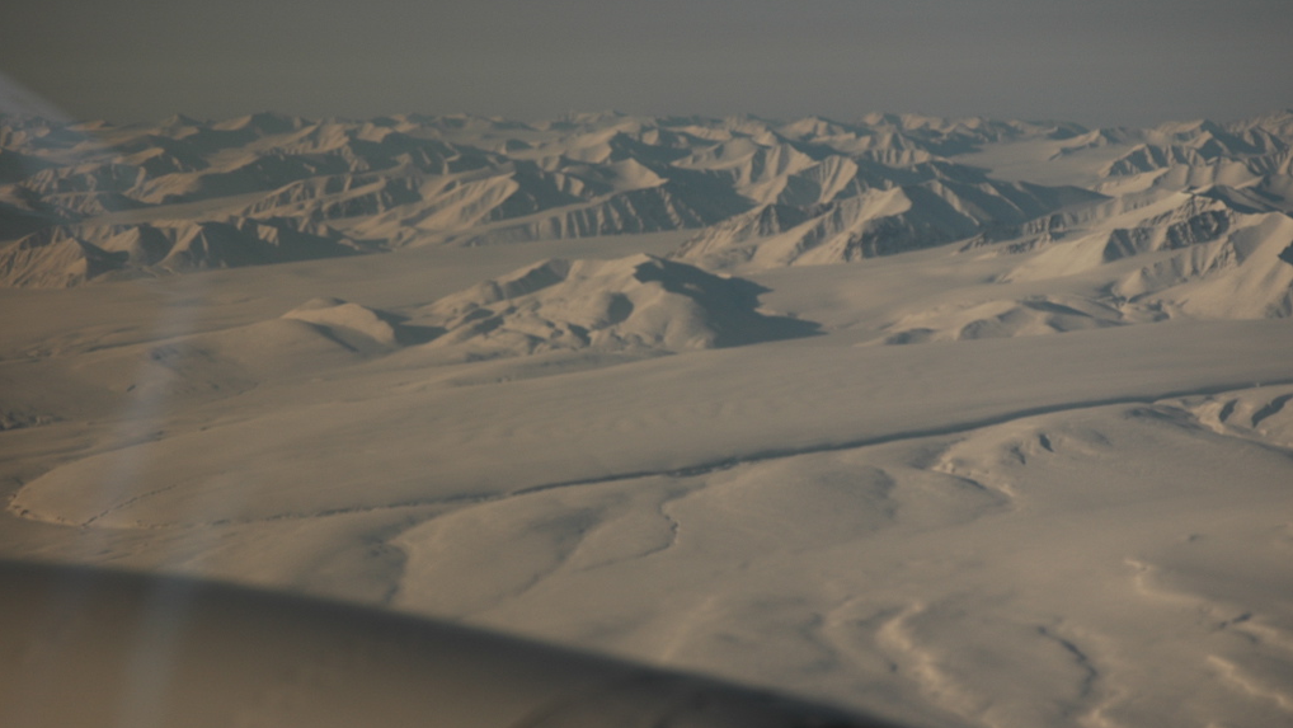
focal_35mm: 82
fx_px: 2812
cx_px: 645
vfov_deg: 14.7
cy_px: 321
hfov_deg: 25.9
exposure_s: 1/160
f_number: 6.3
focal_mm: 52
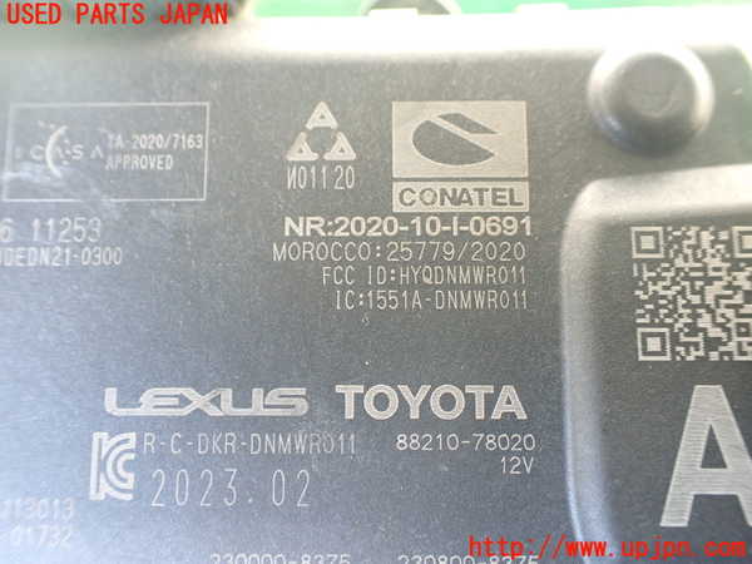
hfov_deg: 60.0
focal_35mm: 30
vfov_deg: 46.8
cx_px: 376
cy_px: 282
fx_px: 652
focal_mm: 5.4
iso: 800
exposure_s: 1/100
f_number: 2.3
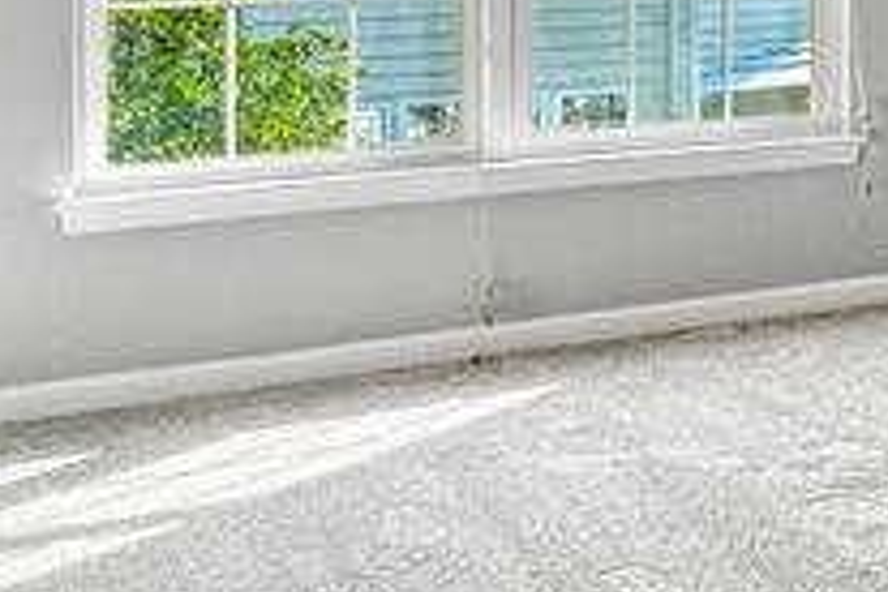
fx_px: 1949
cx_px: 1664
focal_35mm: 79
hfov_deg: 18.8
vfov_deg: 16.6
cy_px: -114
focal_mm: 16
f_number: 8
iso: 1250
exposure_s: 1/200
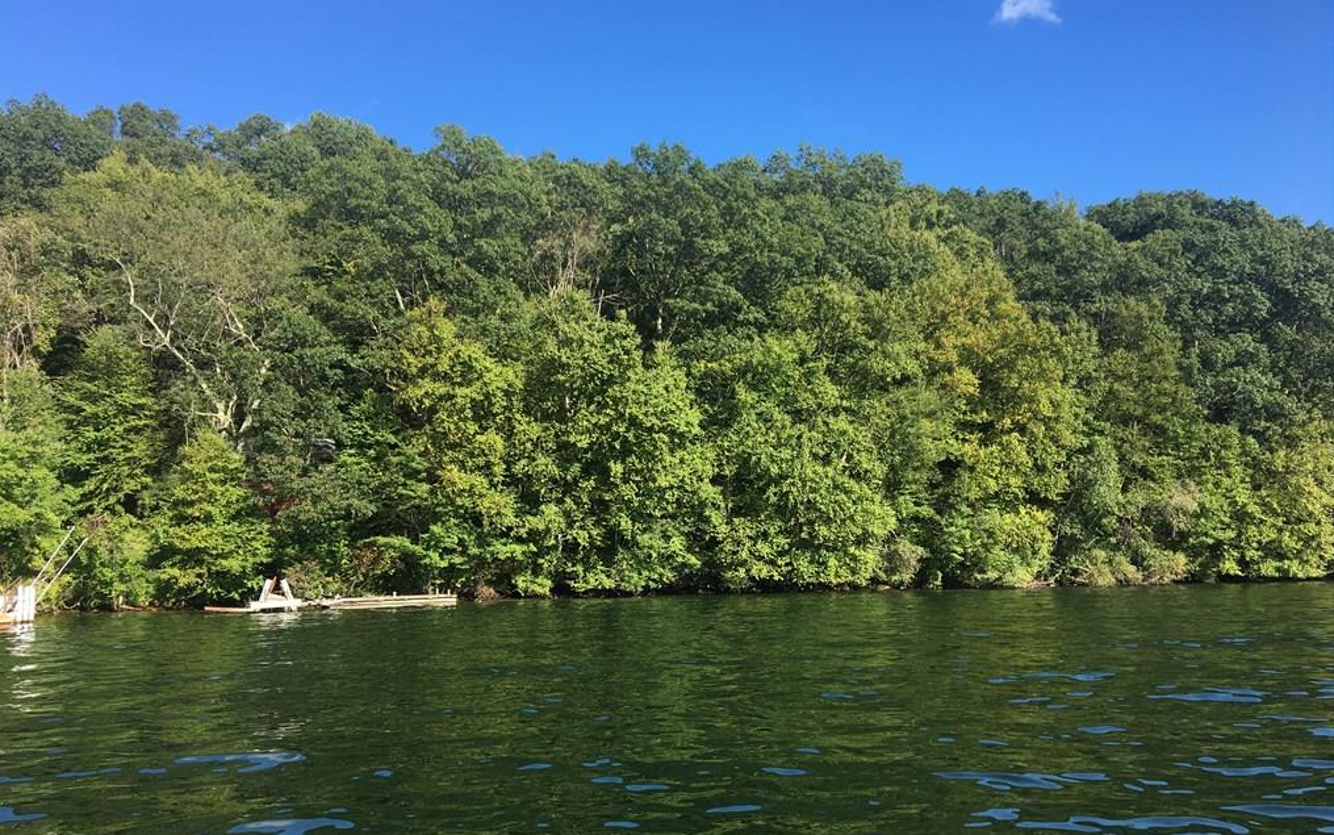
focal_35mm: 31
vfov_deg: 40.6
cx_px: 664
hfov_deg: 61.2
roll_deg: +0.0
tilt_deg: +7.7
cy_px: 430
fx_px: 1127
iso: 25
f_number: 2.2
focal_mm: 4.15
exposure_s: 1/587
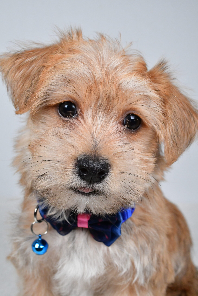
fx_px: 346
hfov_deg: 31.9
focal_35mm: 42
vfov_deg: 46.4
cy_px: 148
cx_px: 99
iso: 5000
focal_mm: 28
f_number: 10
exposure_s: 1/1000
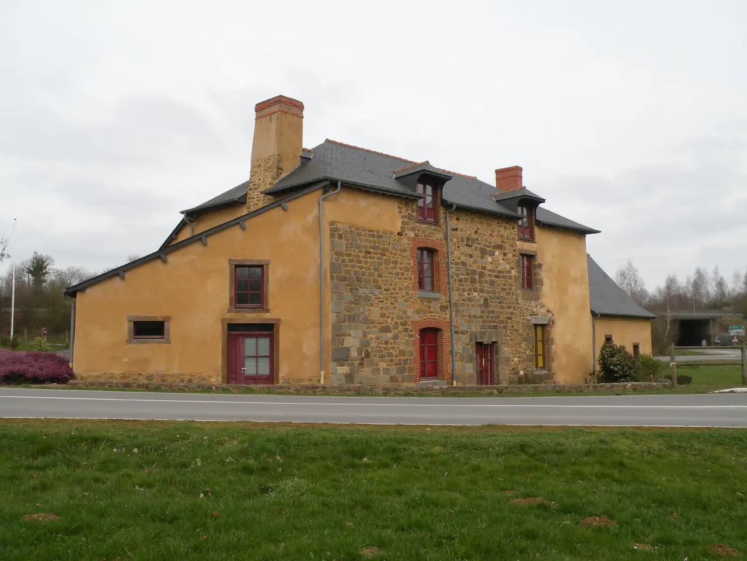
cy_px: 280
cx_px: 374
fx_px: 712
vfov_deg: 42.9
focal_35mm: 33
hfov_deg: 55.4
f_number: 5.6
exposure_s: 1/172
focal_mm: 5.8
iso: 64
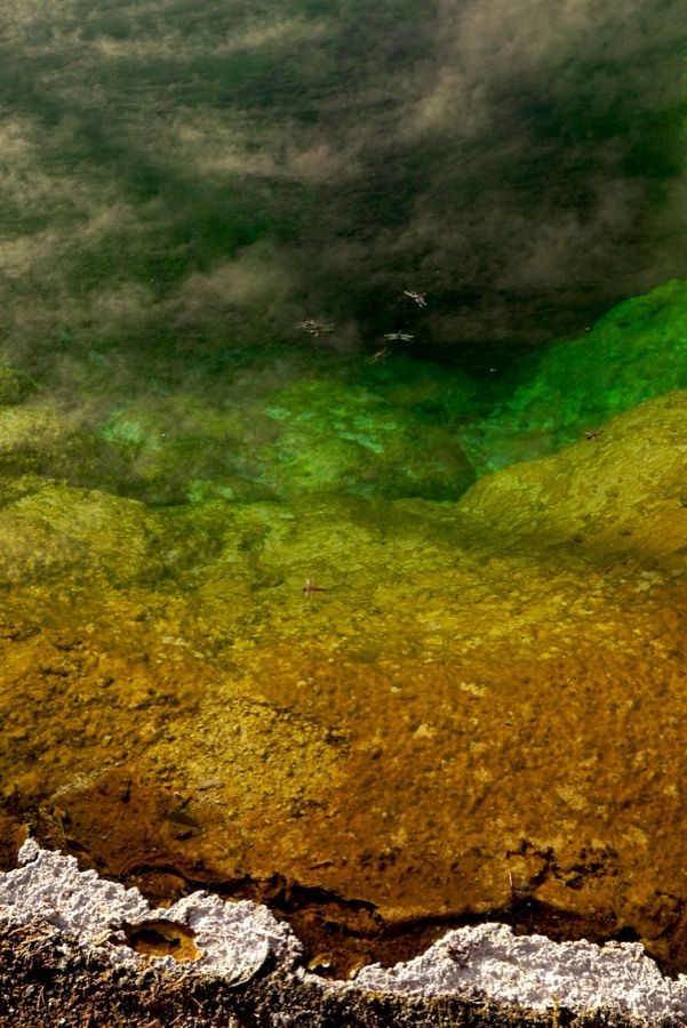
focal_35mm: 40
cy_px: 514
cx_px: 344
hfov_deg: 33.0
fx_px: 1158
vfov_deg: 47.9
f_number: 6.3
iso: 100
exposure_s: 1/250
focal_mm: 27
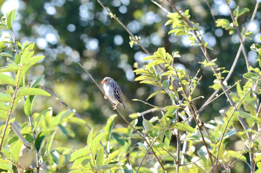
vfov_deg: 3.1
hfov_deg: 4.7
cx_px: 130
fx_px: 3148
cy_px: 86
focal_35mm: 435
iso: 250
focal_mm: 290
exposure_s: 1/160
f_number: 7.1
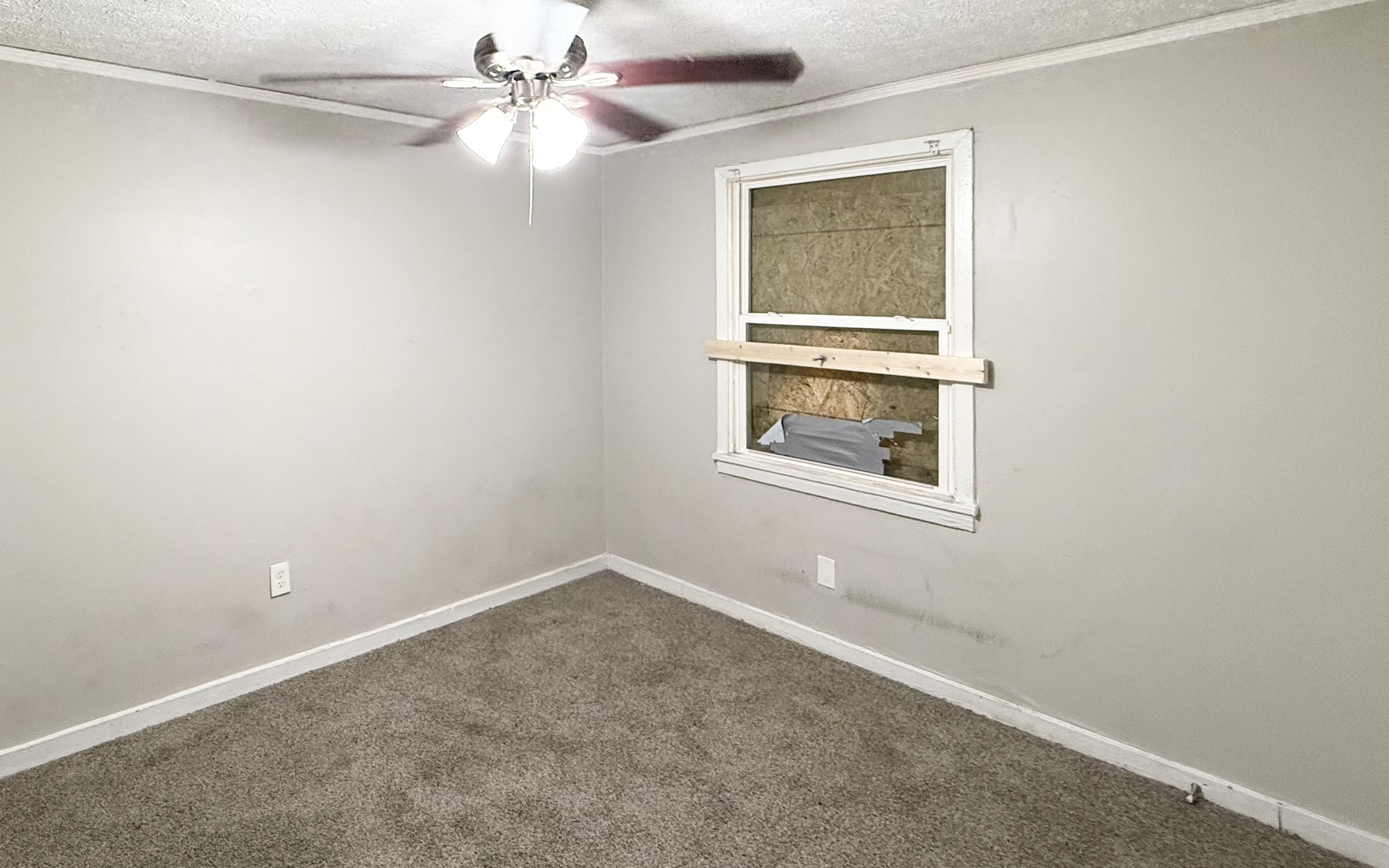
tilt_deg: +1.3
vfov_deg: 58.3
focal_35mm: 20
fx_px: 757
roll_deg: +0.0
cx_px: 536
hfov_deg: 83.7
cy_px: 289
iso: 250
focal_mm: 2.22
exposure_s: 1/60
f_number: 2.2
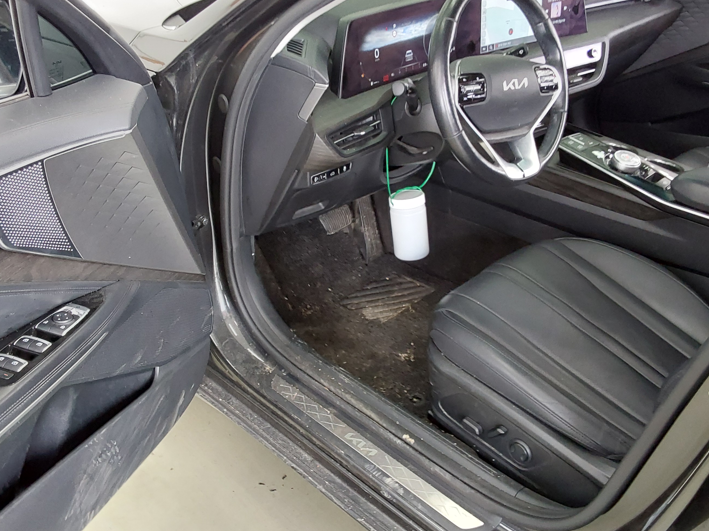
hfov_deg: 52.6
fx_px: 717
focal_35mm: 35
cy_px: 257
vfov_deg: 40.7
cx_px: 332
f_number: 1.9
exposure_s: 1/60
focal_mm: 2.91
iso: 200
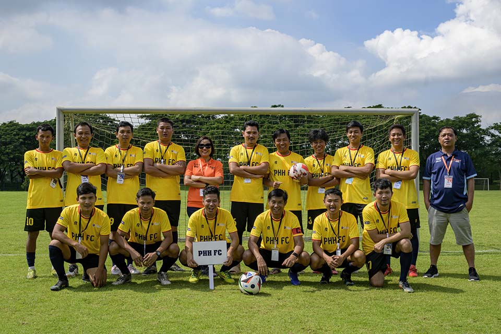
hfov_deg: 46.4
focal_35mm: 42
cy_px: 167
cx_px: 250
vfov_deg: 31.9
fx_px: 584
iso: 280
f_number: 8
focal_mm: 42
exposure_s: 1/640
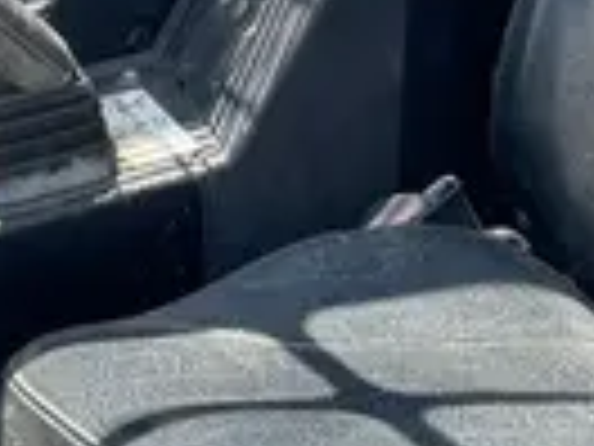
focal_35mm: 144
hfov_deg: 13.7
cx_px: 418
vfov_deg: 10.3
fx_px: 2471
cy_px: 291
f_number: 1.6
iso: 32
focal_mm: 4.2
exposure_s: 1/774
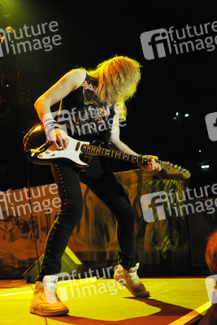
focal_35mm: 38
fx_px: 343
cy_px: 162
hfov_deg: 35.1
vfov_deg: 50.7
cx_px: 108
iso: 4000
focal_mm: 38
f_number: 5.6
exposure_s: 1/160
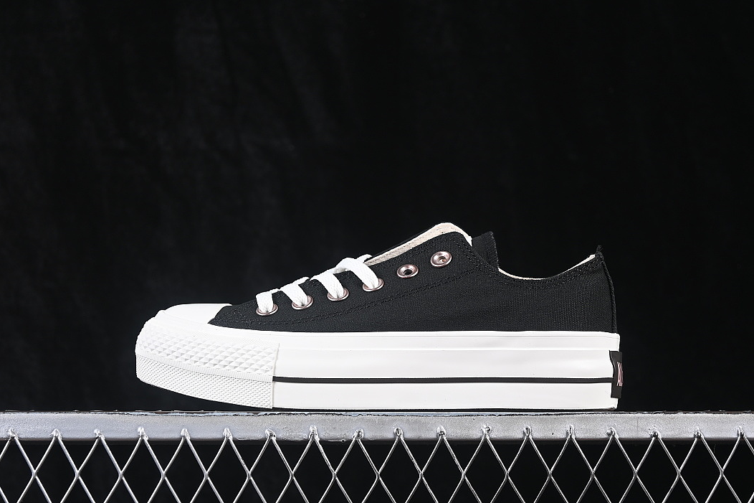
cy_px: 251
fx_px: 1612
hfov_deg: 26.3
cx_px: 373
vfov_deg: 17.7
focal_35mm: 77
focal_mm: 50
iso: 160
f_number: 6.3
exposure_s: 1/60
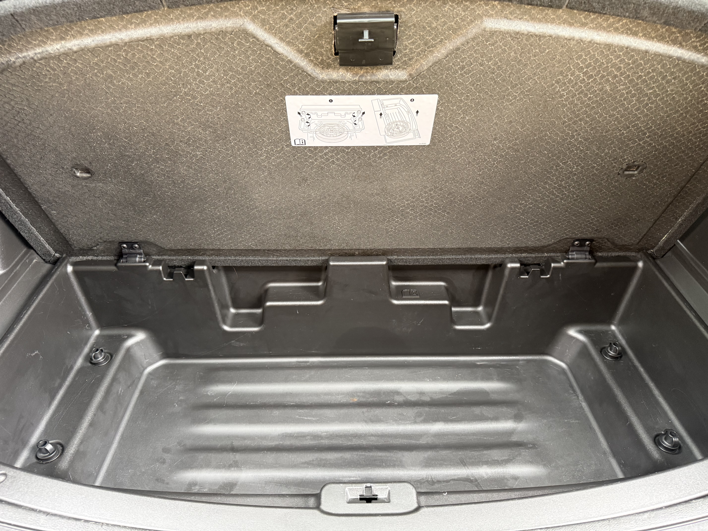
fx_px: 491
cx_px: 354
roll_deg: -0.8
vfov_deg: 56.8
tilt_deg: -37.7
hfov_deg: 71.6
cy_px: 266
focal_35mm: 24
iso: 400
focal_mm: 6.76
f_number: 1.78
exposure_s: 1/60
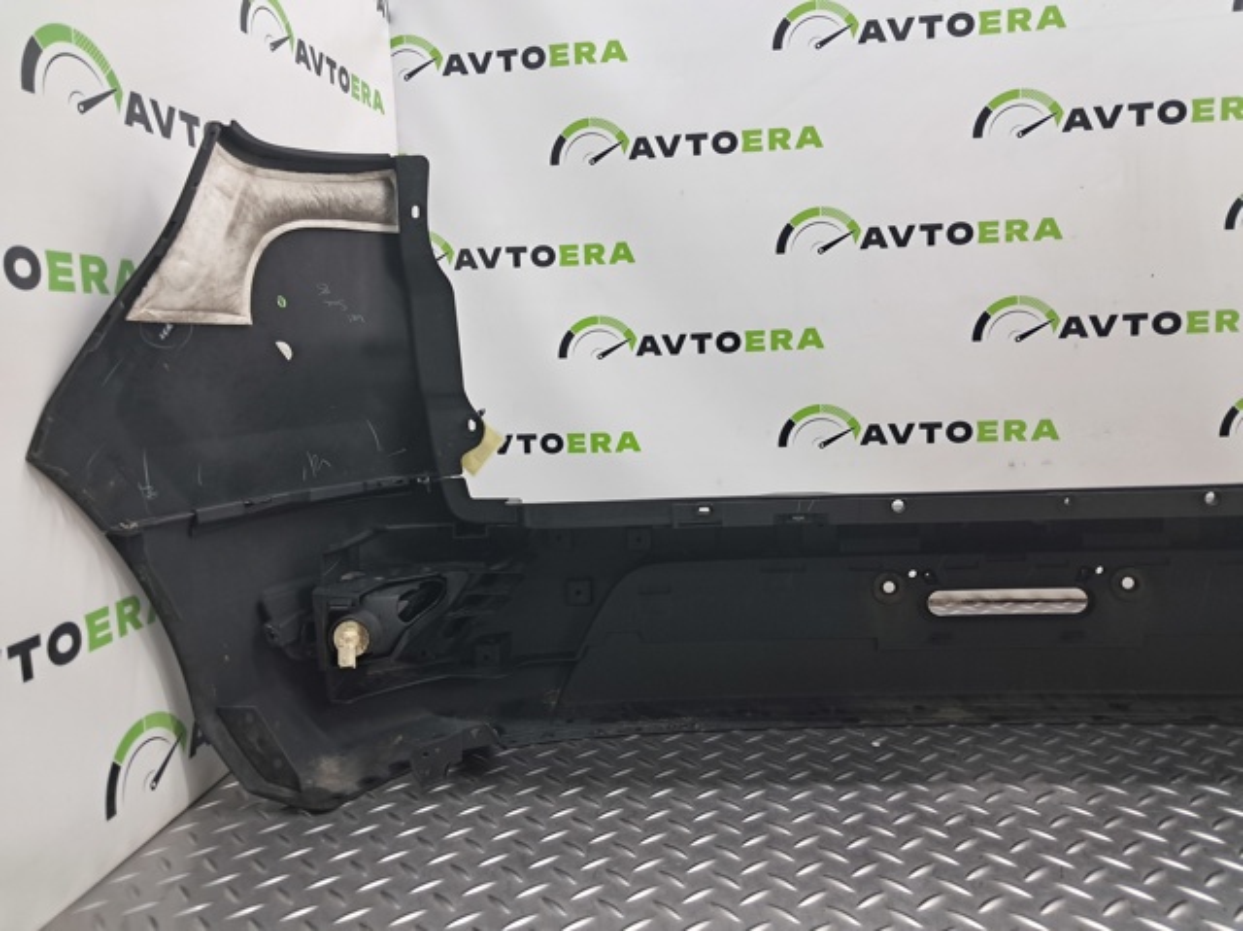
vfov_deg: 51.3
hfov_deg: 65.4
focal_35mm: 27
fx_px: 969
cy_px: 466
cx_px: 622
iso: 100
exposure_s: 1/50
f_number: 1.8
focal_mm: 4
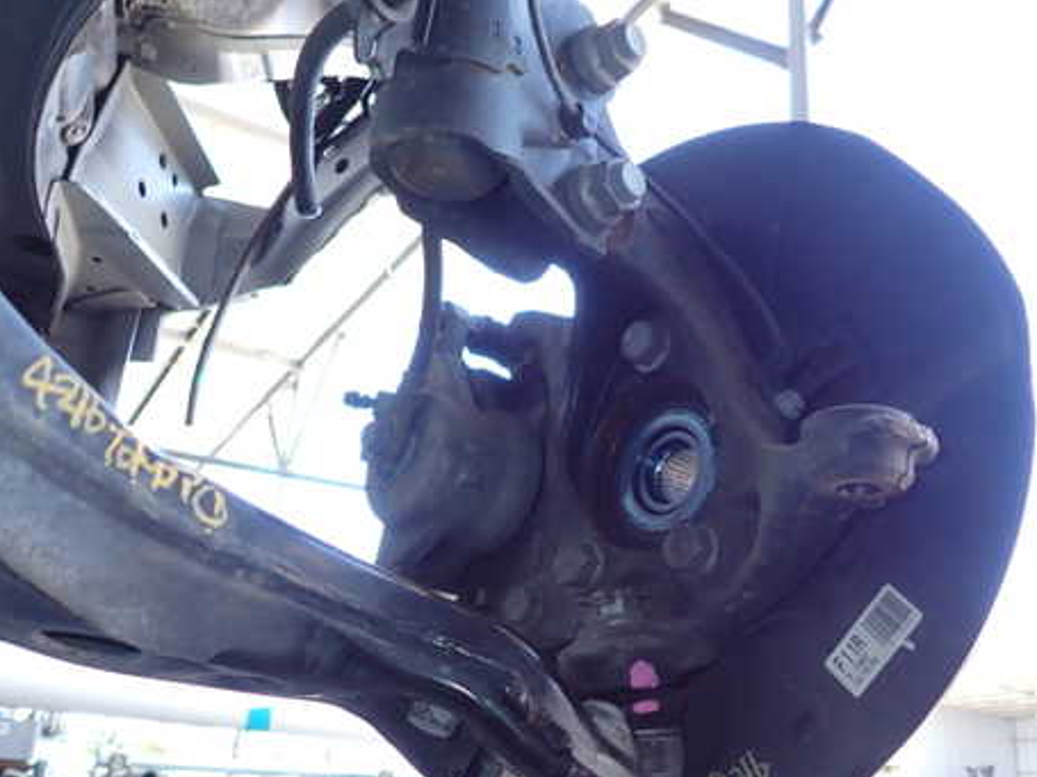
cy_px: 458
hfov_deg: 54.4
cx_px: 679
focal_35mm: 33
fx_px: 988
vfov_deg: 42.8
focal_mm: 4.5
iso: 100
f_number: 2
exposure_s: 1/60
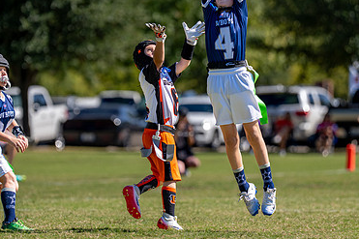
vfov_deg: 4.5
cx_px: 173
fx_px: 3060
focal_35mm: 307
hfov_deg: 6.7
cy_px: 97
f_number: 2.8
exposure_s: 1/2500
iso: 160
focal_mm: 168
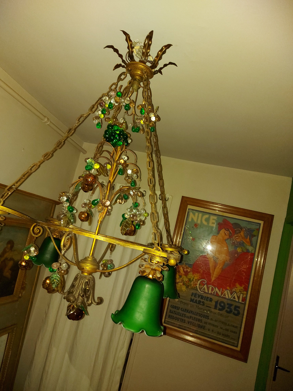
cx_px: 146
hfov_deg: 56.8
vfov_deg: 71.6
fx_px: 271
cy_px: 196
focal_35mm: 24
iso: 400
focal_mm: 5.23
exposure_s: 1/25
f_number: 1.8
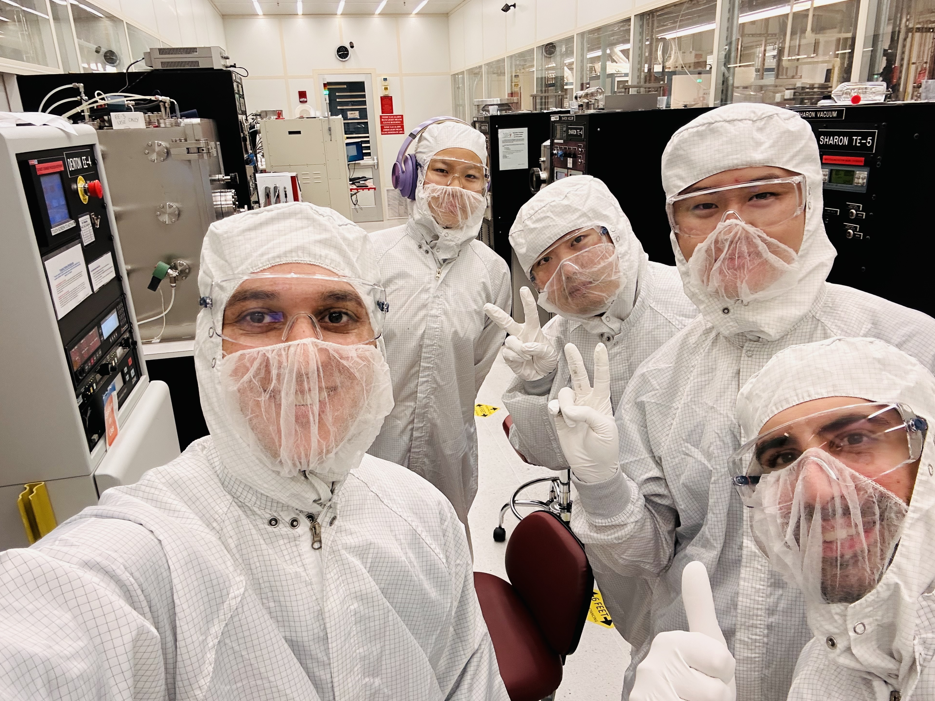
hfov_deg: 71.6
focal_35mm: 24
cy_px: 354
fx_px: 648
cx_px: 475
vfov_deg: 56.8
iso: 80
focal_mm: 2.69
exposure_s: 1/60
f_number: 1.9
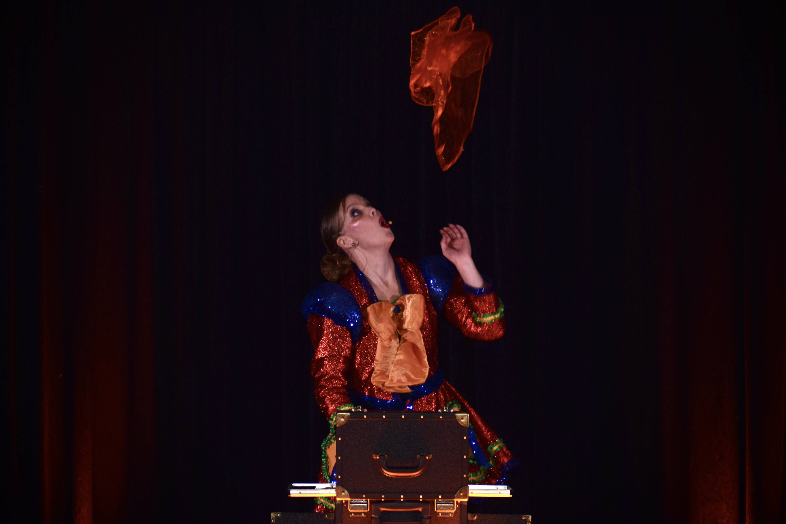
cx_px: 393
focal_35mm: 105
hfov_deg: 19.5
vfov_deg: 13.0
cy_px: 262
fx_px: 2292
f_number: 5
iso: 100
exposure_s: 1/60
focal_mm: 70
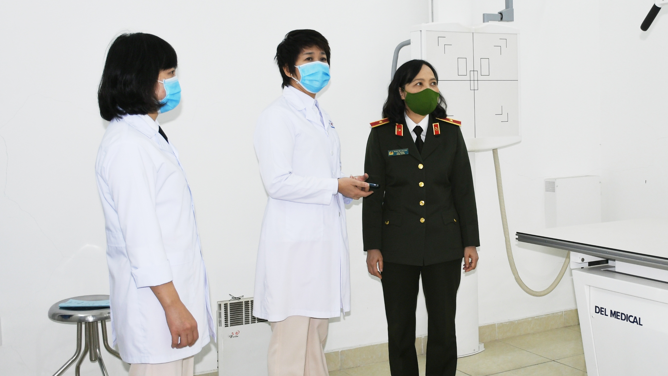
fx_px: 939
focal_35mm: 53
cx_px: 455
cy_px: 173
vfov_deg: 22.6
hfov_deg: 38.6
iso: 250
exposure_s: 1/200
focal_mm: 22
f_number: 3.5
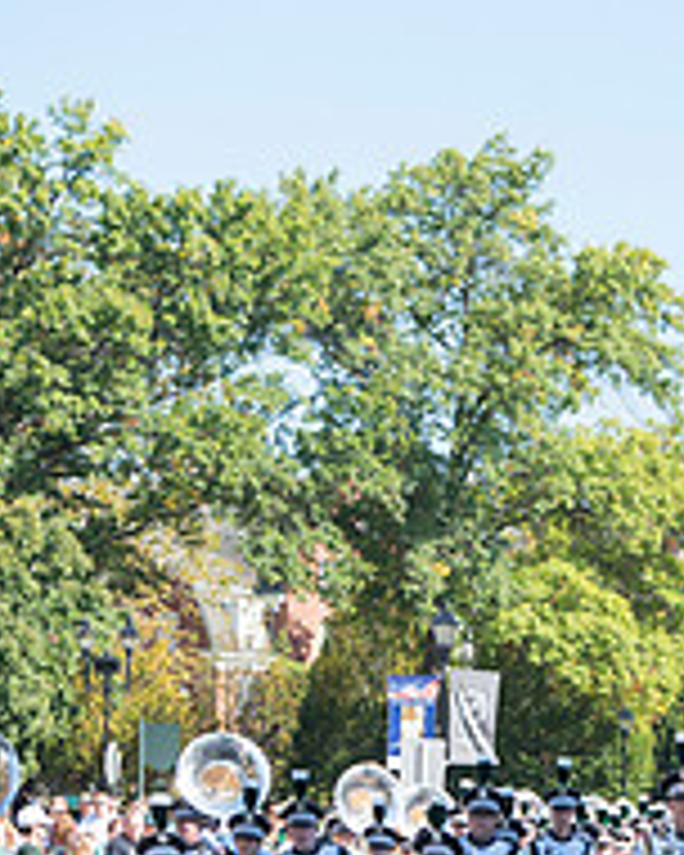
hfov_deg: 9.5
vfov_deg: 12.1
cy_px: 835
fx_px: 3998
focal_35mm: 158
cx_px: 1026
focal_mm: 55
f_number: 5.6
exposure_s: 1/500
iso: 200
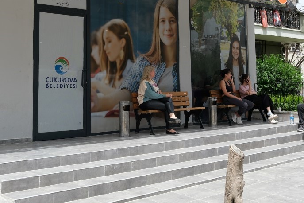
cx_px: 163
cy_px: 40
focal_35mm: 52
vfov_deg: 25.5
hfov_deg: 38.2
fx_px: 439
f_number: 4
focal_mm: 20.6
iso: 160
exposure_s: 1/750
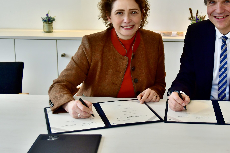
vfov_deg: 24.5
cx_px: 155
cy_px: 51
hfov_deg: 35.9
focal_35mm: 55
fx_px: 351
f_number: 4
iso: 400
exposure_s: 1/200
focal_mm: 27
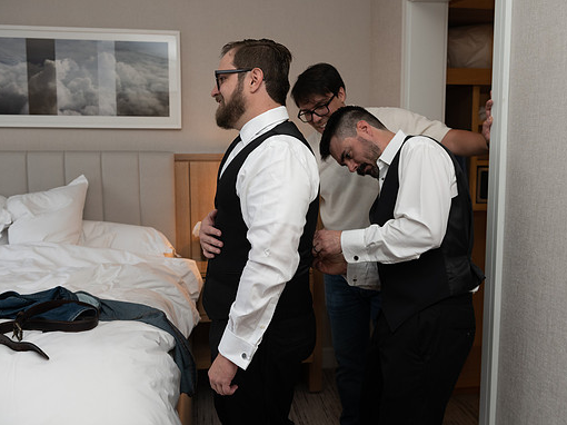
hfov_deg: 52.6
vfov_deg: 40.7
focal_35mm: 35
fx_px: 573
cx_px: 300
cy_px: 214
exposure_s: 1/200
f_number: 4
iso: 800
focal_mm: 32
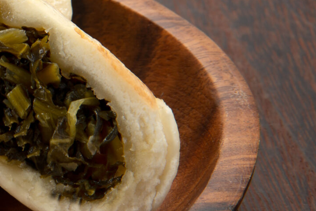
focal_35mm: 268
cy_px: 103
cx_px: -181
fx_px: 2353
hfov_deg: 7.5
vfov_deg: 5.1
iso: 100
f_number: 20
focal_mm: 75
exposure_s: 1/125
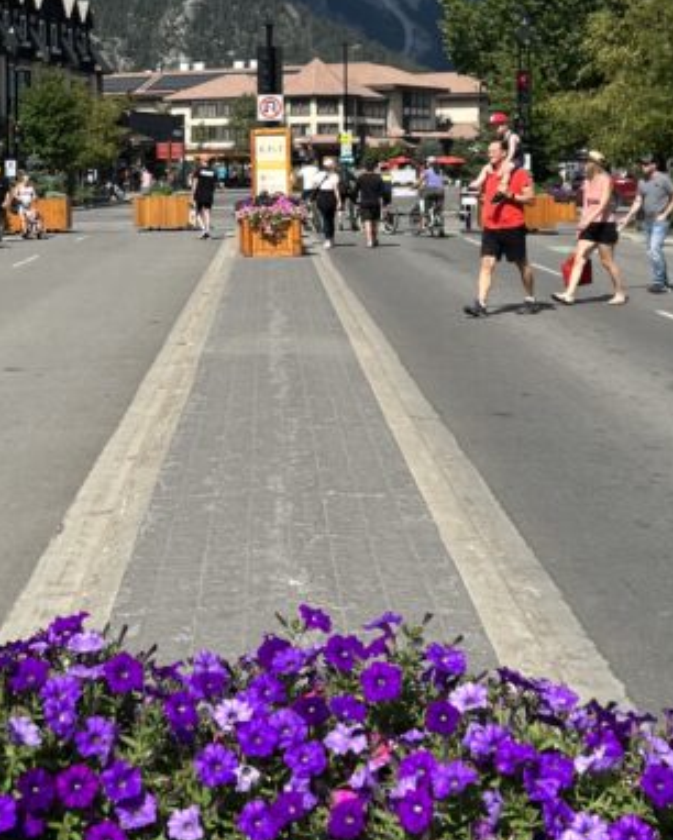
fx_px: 1692
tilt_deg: +1.0
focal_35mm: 68
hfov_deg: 22.4
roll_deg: +0.7
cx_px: 242
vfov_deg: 27.3
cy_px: 169
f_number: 1.5
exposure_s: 1/5319
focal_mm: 5.7
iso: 50
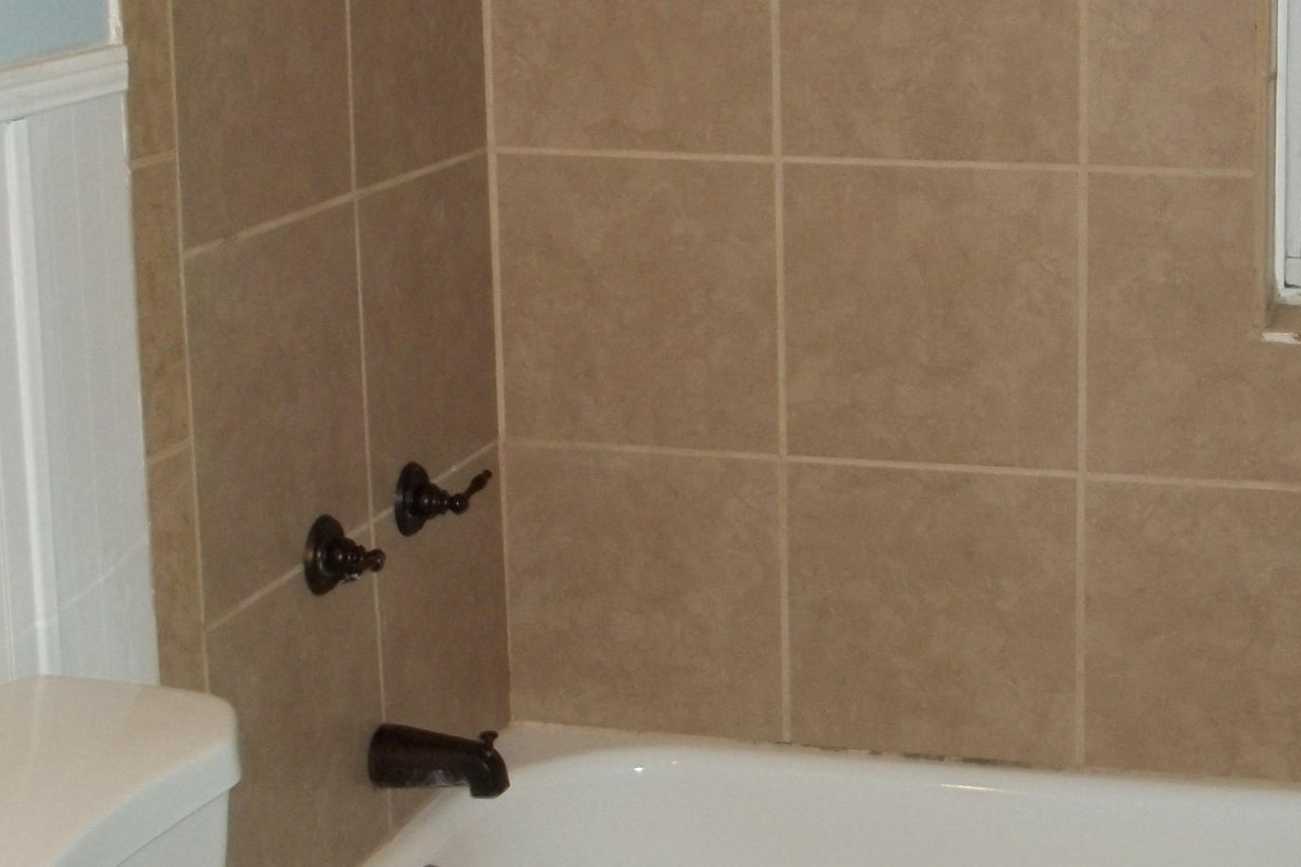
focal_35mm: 67
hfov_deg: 29.4
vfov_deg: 20.0
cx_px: 1047
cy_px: 115
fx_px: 2421
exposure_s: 1/30
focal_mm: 5.9
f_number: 3.3
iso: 160
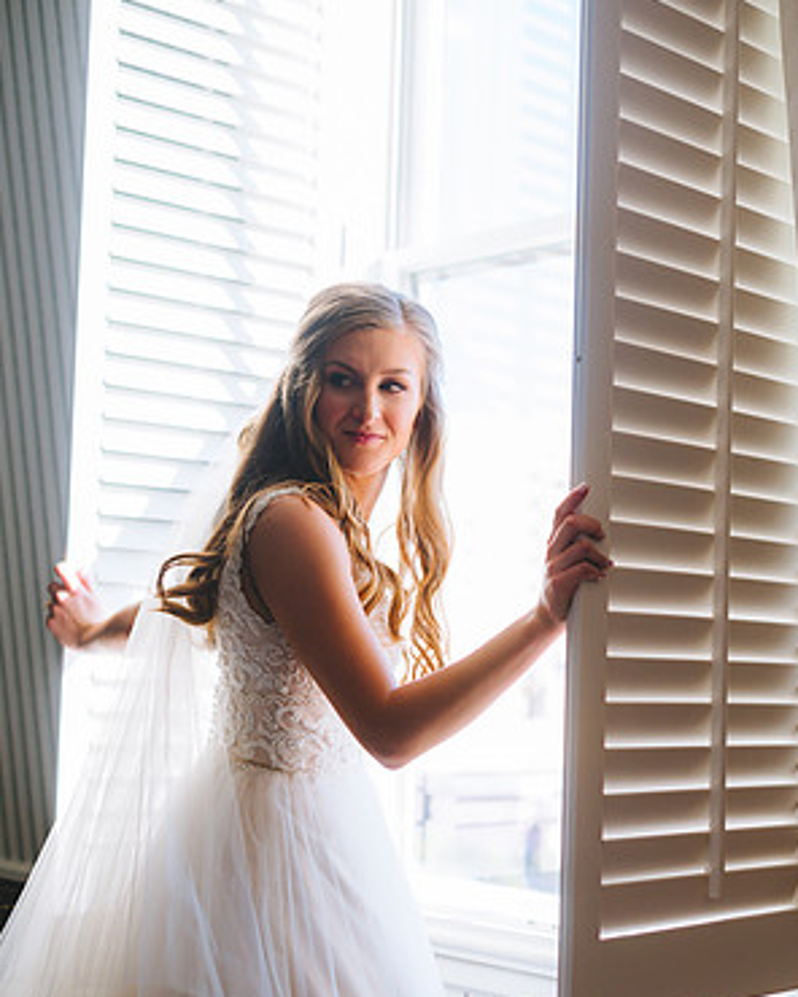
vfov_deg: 32.9
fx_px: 1683
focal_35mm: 57
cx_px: 400
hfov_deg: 26.7
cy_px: 582
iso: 250
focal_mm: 50
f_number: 2.2
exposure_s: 1/1250
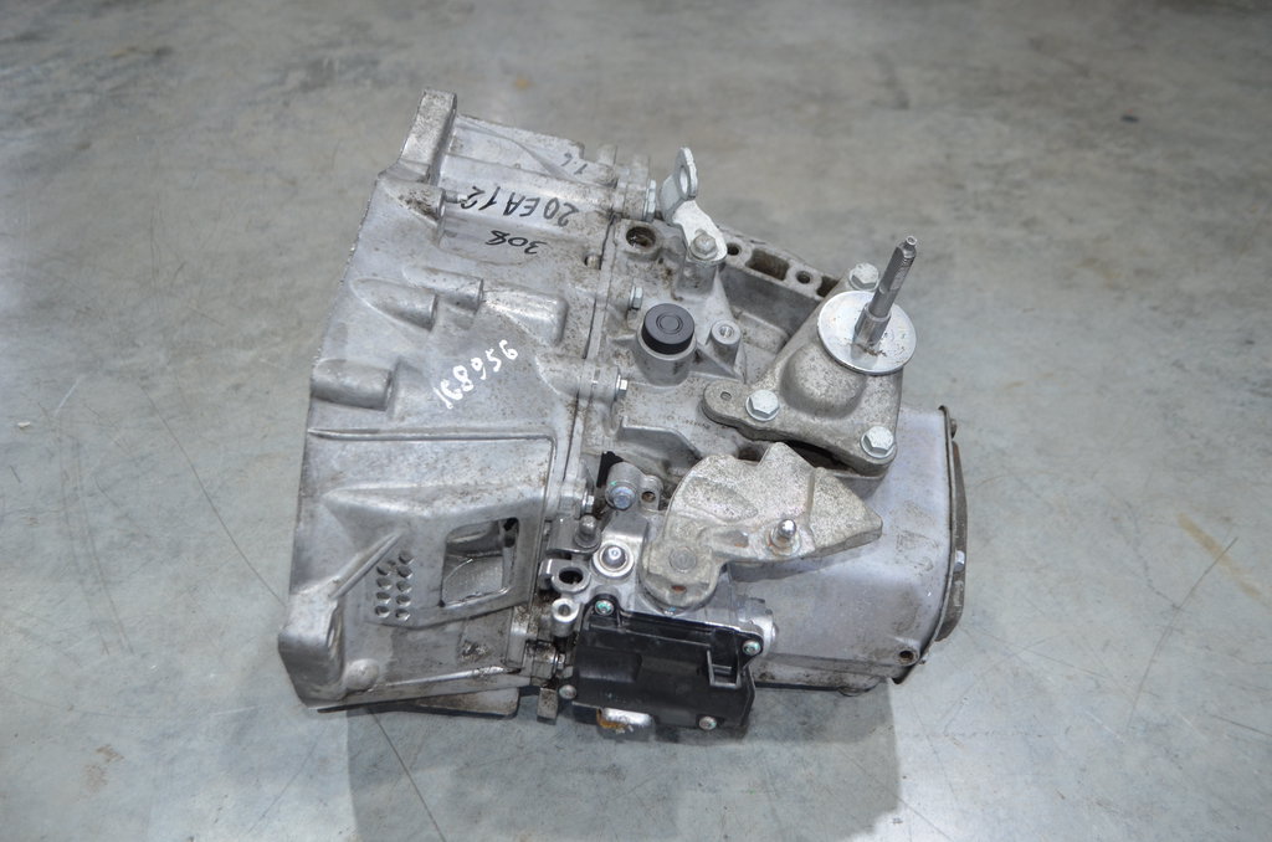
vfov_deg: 39.8
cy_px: 421
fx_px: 1163
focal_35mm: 33
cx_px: 636
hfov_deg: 57.3
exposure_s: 1/60
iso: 640
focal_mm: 22
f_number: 3.8
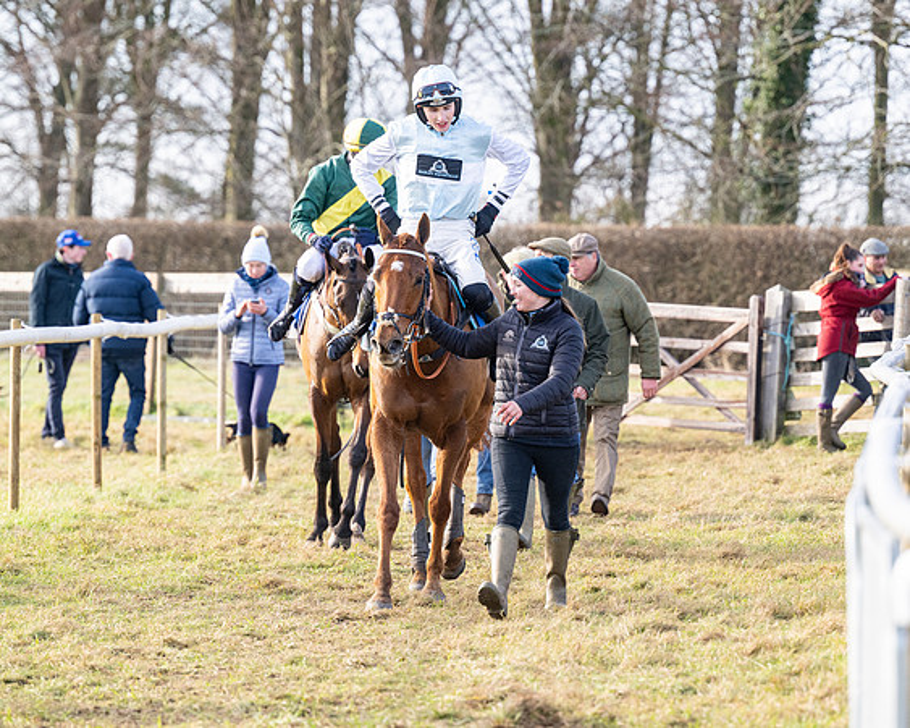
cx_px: 483
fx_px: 6486
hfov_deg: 8.0
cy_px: 345
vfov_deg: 6.4
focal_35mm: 241
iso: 800
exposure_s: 1/1600
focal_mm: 200
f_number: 4.5
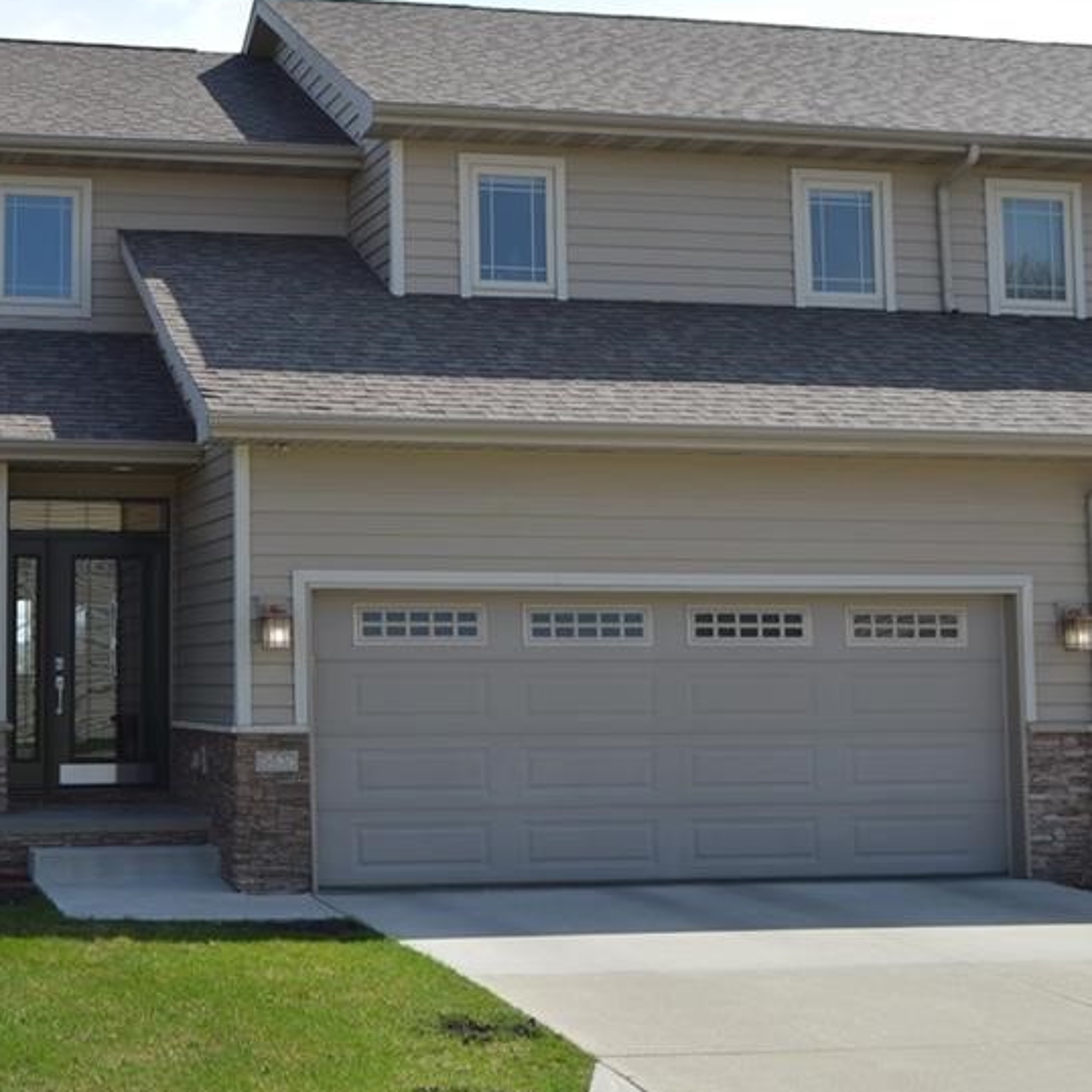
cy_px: 432
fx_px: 2248
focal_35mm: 63
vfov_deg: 27.2
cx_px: 221
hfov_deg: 26.8
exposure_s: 1/250
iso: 100
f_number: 8
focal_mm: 26
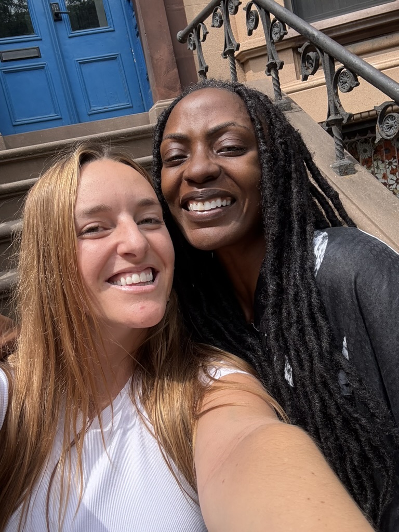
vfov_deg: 60.0
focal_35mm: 30
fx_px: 461
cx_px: 200
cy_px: 266
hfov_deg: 46.8
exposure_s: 1/600
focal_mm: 2.69
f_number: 1.9
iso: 40
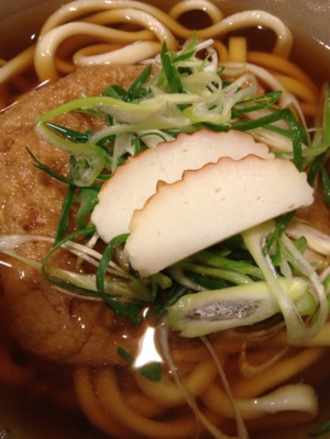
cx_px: 165
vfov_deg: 52.6
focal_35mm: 35
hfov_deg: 40.7
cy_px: 220
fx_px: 445
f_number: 2.4
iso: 250
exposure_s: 1/20
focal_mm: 4.28
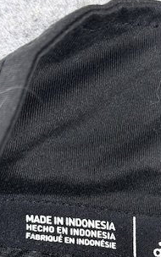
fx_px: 751
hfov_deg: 12.0
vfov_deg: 19.3
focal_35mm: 107
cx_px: 184
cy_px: 198
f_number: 1.78
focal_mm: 6.76
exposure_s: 1/100
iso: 250
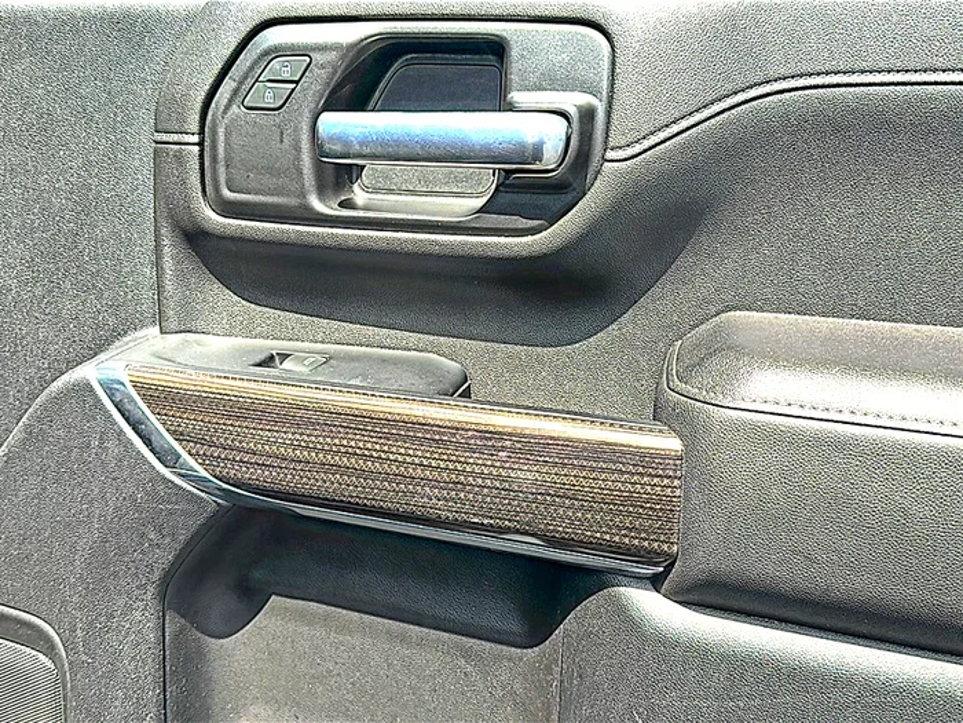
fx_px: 918
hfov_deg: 55.4
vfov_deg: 42.9
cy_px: 362
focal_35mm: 33
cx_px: 482
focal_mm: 6.86
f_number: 1.78
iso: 80
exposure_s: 1/651
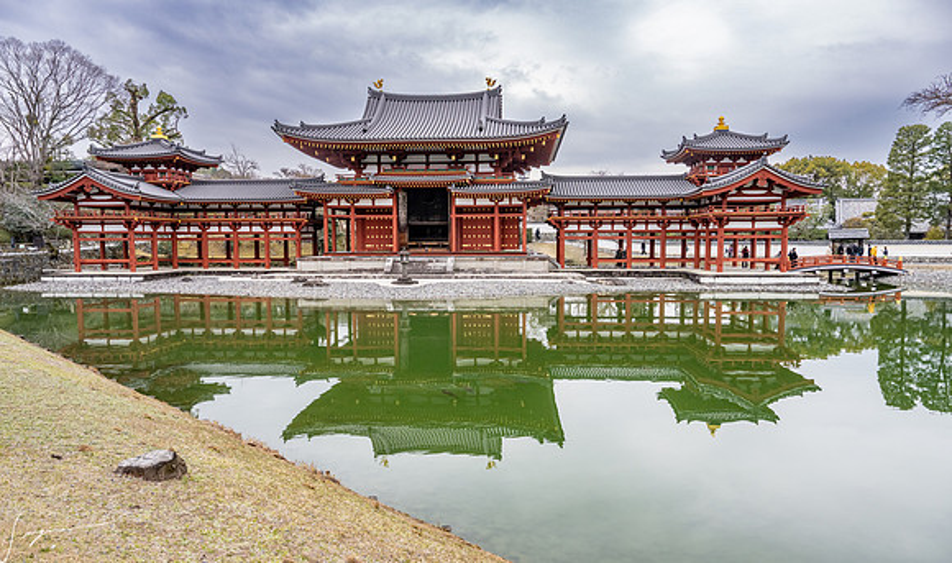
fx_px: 645
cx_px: 476
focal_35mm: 25
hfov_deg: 72.9
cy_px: 292
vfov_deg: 47.2
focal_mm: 24
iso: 900
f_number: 8
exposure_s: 1/250
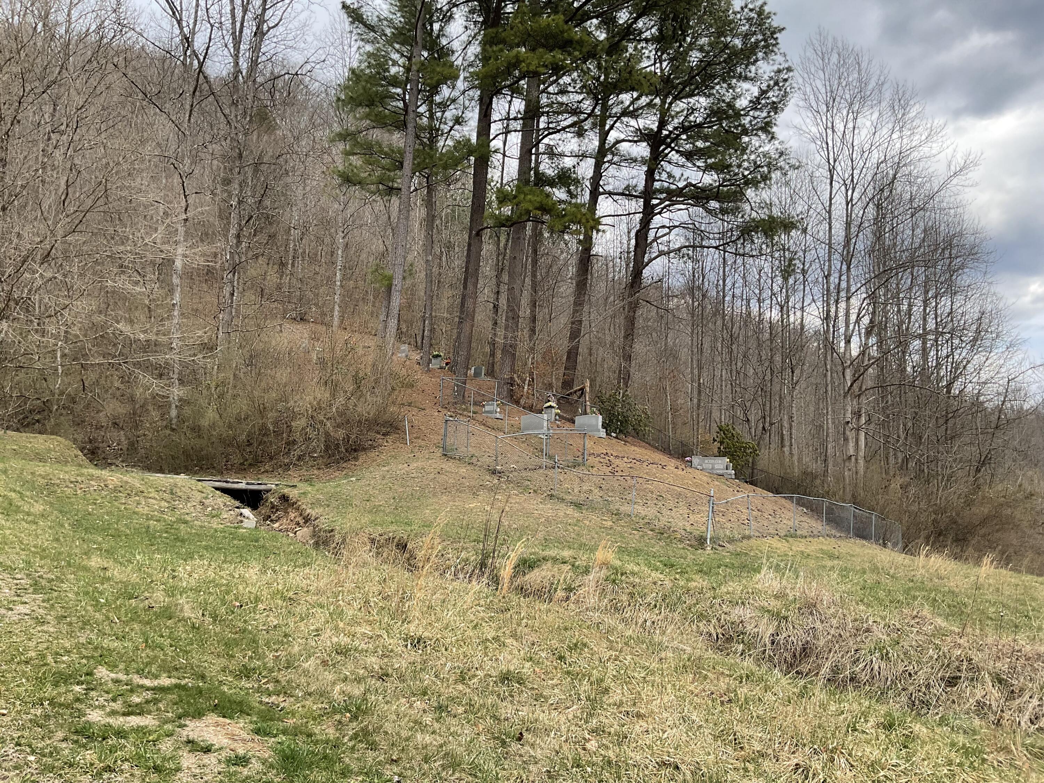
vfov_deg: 48.2
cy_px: 392
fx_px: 875
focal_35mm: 29
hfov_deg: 61.7
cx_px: 522
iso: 16
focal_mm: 3
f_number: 1.8
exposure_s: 1/534
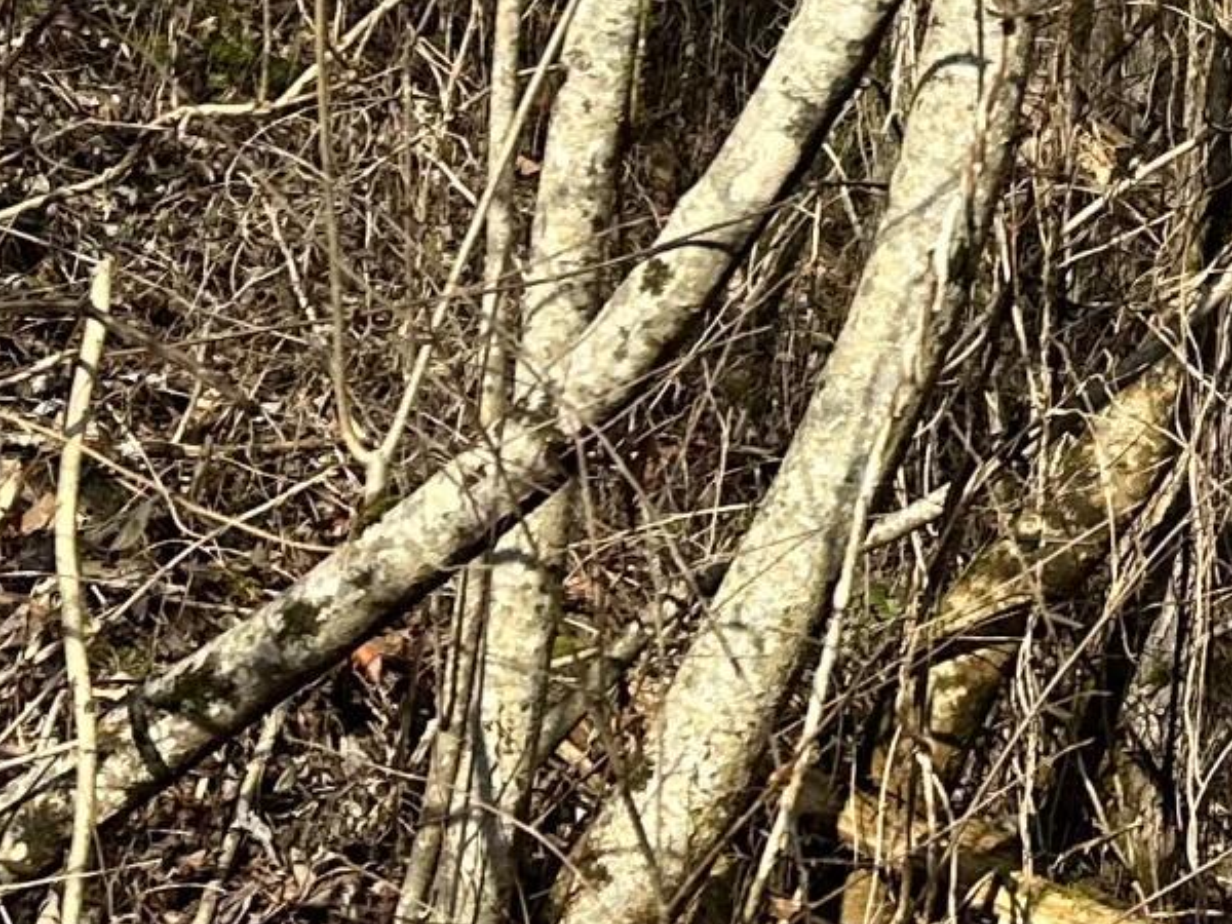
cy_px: -437
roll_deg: +1.5
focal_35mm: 120
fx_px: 4271
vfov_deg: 11.8
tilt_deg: +8.3
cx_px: 2347
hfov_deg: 14.2
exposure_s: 1/3356
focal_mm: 6.86
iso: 80
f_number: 1.78
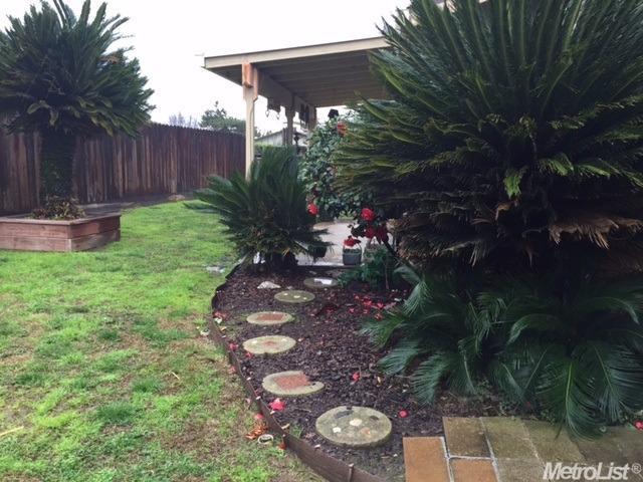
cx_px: 322
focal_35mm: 29
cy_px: 241
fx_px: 539
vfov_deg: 48.2
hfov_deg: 61.7
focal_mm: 4.15
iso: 50
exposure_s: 1/120
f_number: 2.2
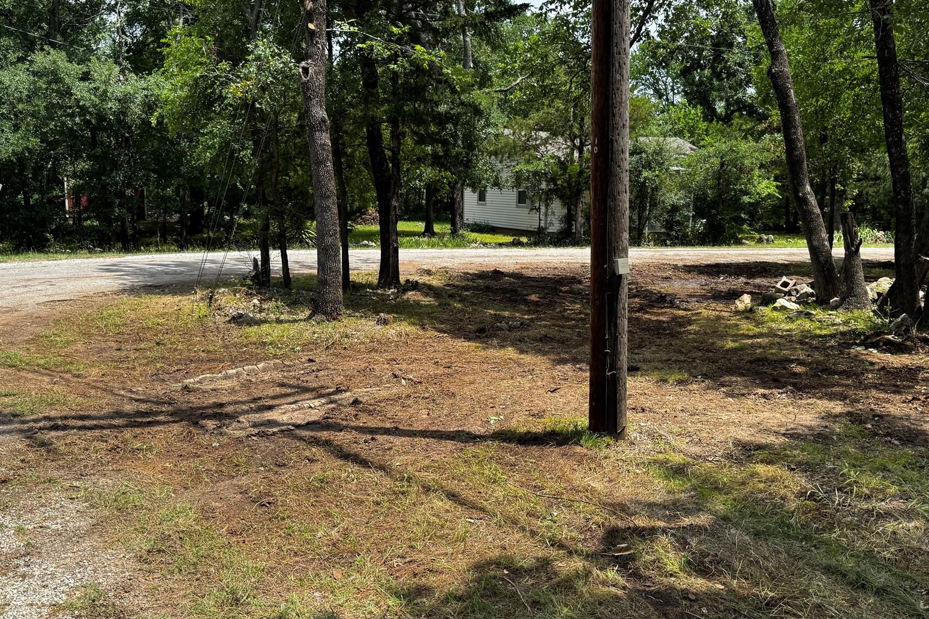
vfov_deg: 40.0
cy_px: 330
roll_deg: -2.3
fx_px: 852
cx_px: 515
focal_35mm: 33
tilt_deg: -9.5
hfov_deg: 57.1
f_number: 1.78
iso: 80
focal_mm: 6.76
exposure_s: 1/2331
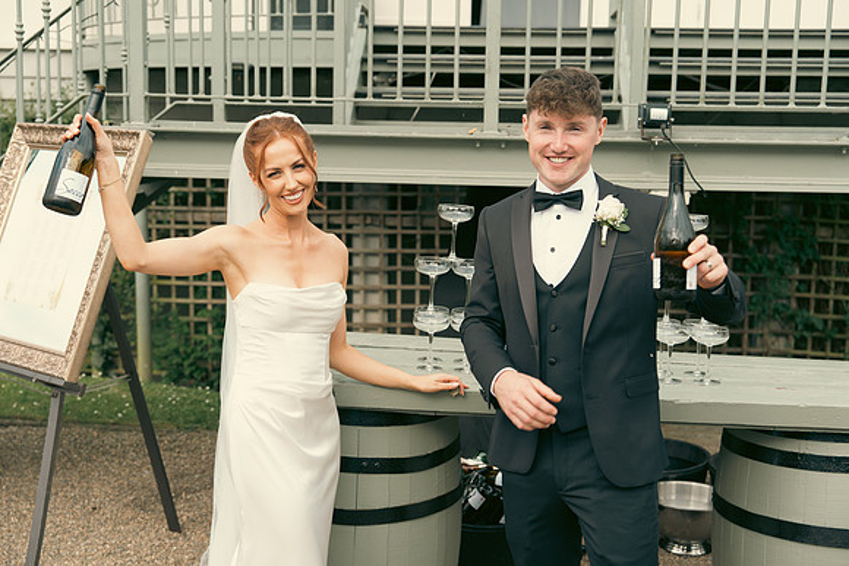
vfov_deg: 28.7
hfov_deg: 41.9
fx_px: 1109
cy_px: 283
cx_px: 424
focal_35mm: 47
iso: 125
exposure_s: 1/320
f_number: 3.5
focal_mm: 47
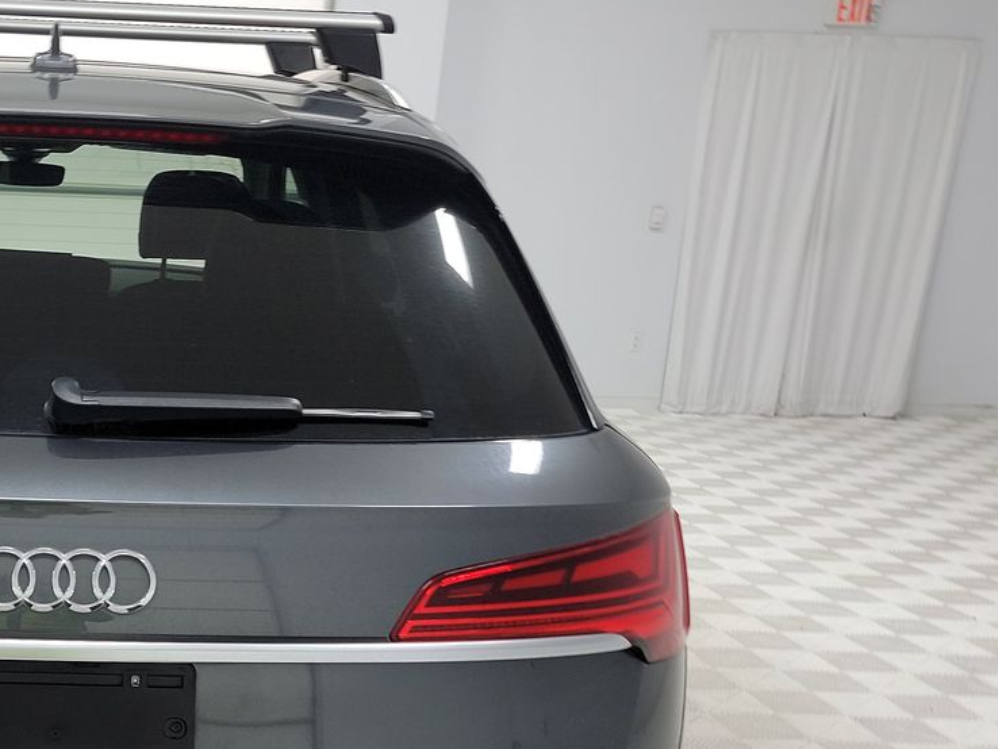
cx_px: 57
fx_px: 1500
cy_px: 629
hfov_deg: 34.3
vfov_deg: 27.3
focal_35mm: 52
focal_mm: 6.7
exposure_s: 1/59
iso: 52
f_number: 1.8
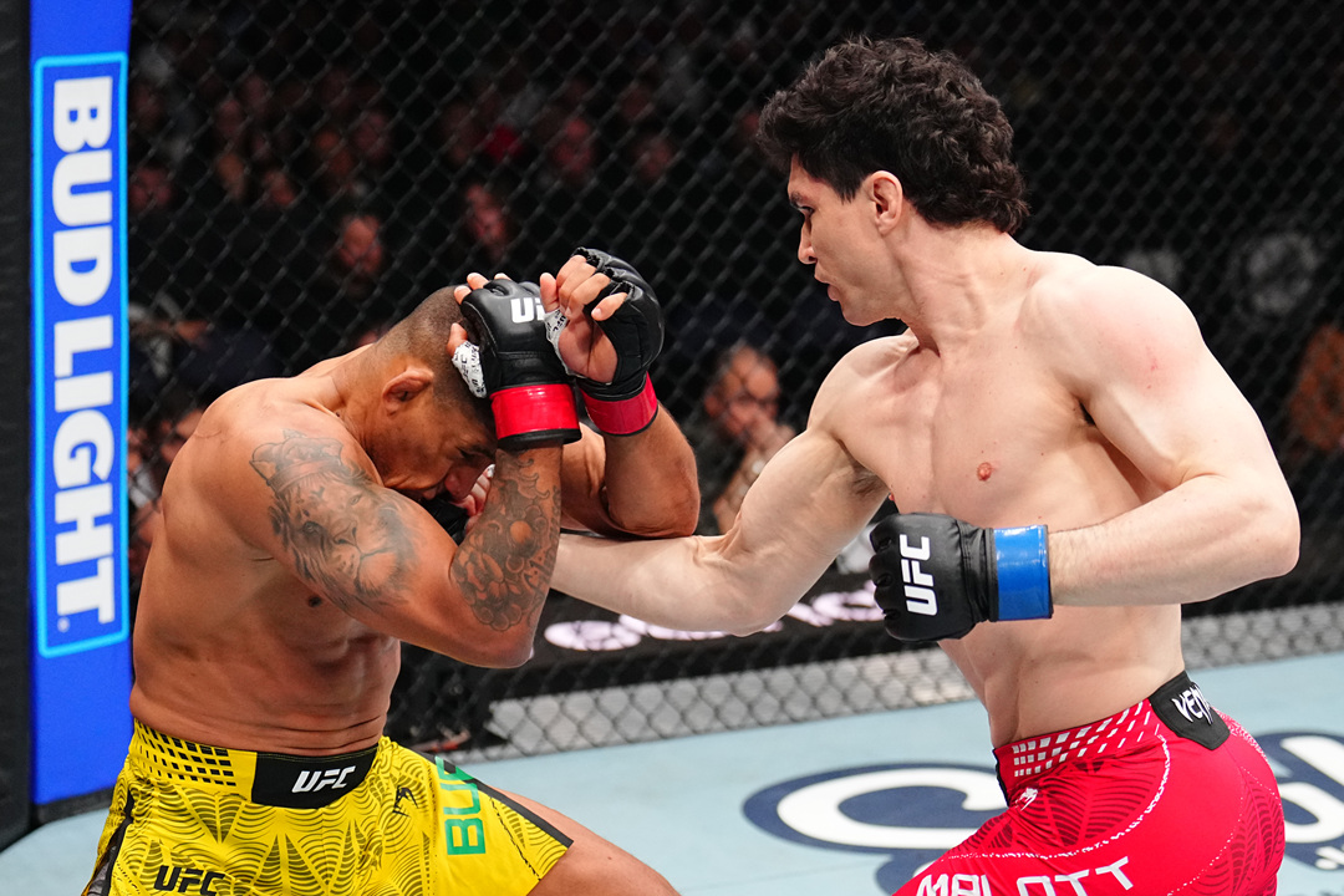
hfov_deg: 28.8
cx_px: 672
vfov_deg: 19.5
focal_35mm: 70
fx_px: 2613
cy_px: 448
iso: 4000
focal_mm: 70
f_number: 2.8
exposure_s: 1/1600
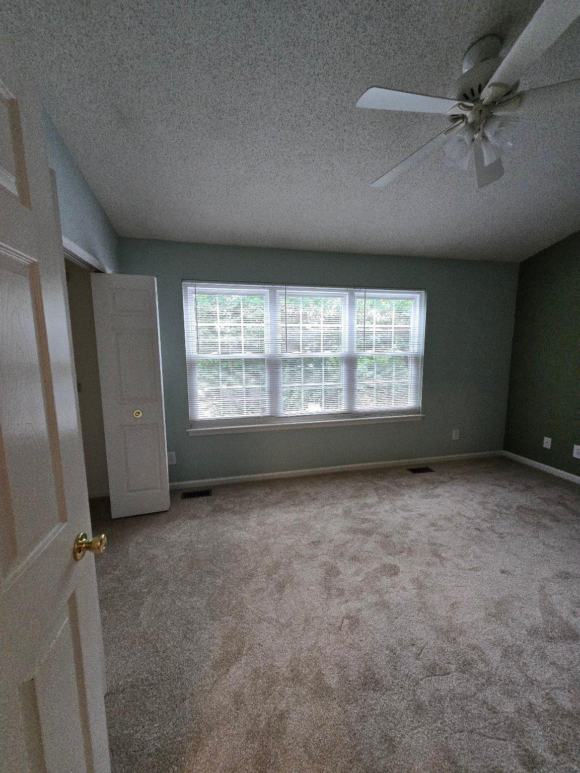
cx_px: 290
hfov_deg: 89.9
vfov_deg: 106.2
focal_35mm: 13
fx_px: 290
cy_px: 386
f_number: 2.2
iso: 250
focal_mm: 1.7
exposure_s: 1/60
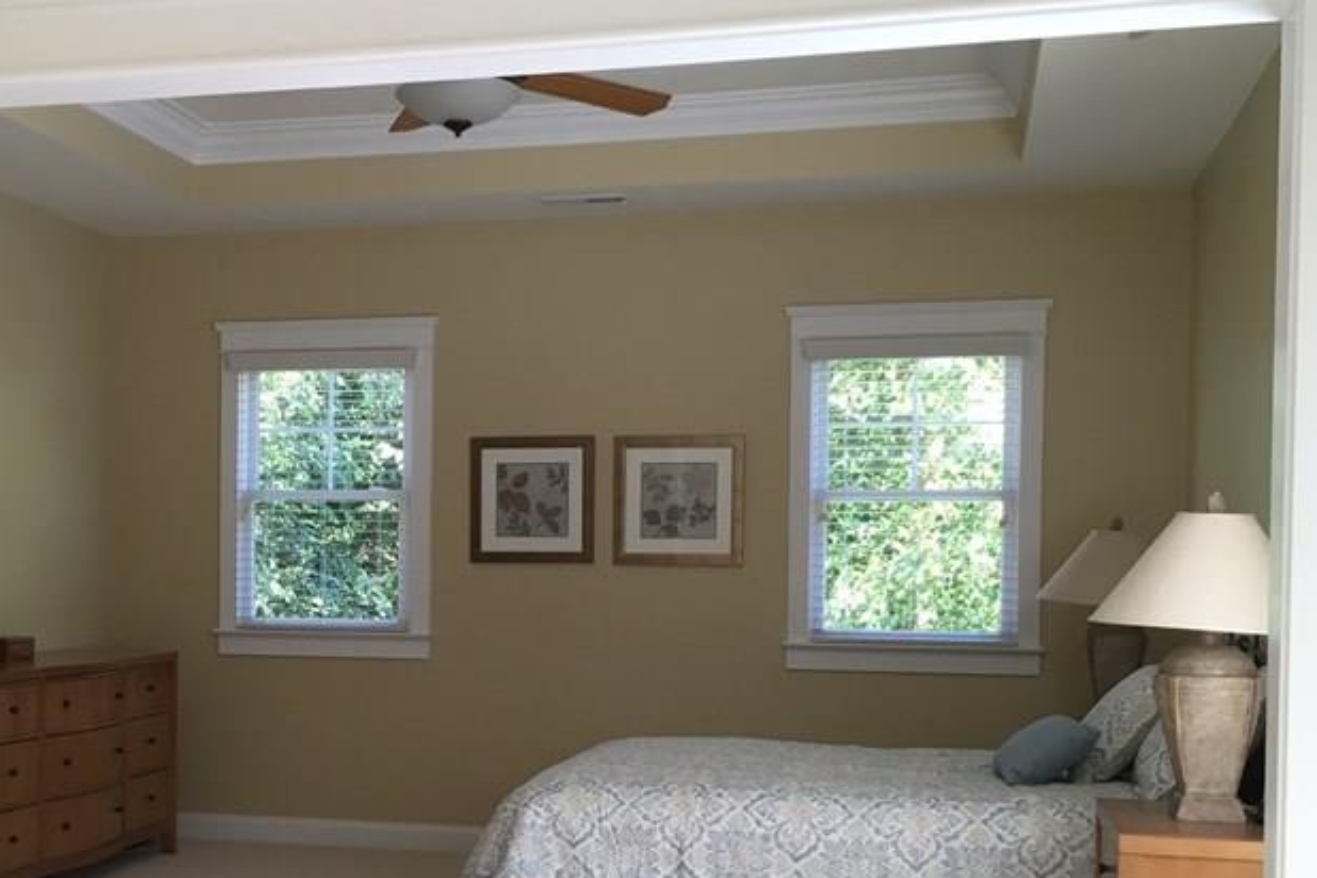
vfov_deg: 26.8
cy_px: 612
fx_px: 1829
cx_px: 405
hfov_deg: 39.0
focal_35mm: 50
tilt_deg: -3.6
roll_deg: -0.6
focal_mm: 4.15
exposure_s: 1/40
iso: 25
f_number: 2.2
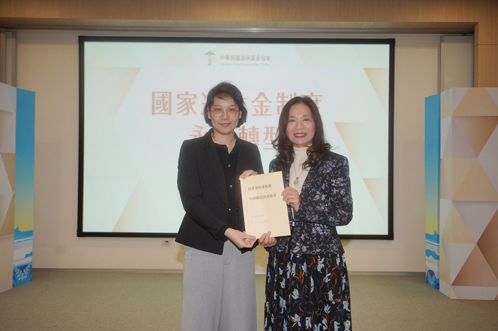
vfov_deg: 41.1
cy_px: 166
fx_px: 442
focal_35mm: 32
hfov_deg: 58.7
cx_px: 249
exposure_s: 1/250
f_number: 4
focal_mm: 32
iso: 640
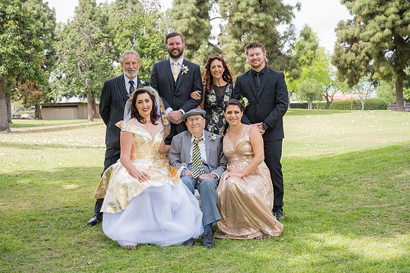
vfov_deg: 29.9
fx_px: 513
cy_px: 136
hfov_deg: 43.6
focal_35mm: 45
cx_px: 205
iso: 1250
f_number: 6.3
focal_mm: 45
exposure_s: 1/1000
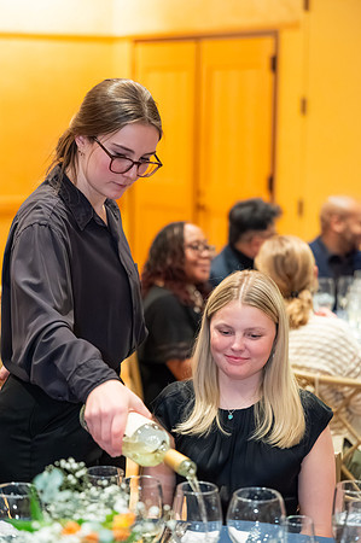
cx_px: 180
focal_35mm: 87
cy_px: 272
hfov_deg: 15.7
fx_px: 1312
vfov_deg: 23.4
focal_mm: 87
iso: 10000
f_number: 3.2
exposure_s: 1/125
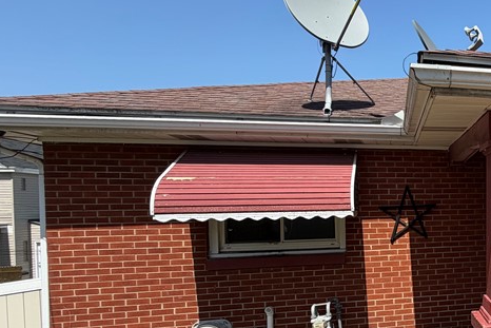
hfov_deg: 46.2
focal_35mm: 32
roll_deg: +0.8
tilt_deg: -1.0
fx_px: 437
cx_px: 519
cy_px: 211
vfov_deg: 40.8
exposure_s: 1/770
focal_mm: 2.22
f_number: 2.2
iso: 32
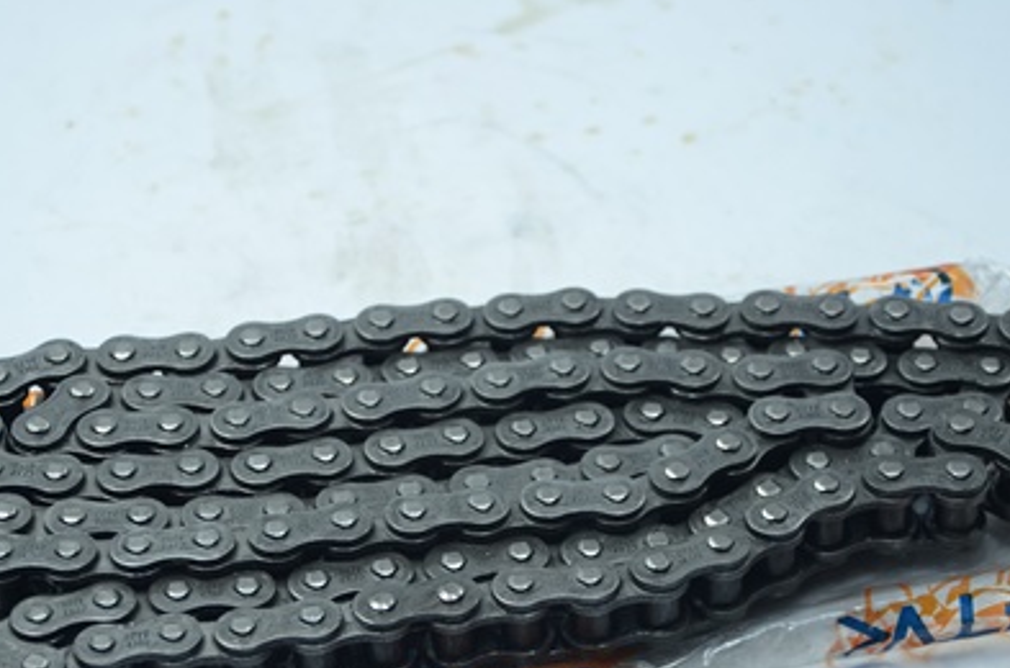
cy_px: 498
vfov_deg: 11.3
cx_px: 475
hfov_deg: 17.1
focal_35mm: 120
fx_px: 3359
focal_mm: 52
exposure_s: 1/50
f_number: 5.6
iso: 125
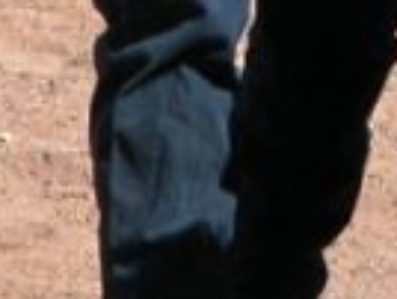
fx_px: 24196
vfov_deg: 0.7
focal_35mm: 2106
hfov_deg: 0.9
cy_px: -536
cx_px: 646
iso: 100
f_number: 6.6
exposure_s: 1/419
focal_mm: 71.2
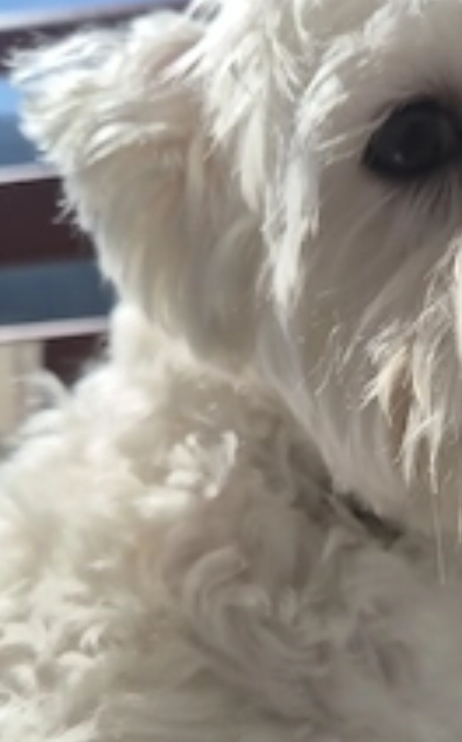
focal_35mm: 46
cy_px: 472
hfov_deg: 26.7
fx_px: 929
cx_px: 438
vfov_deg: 43.1
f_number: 1.8
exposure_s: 1/2272
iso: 25
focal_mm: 5.4
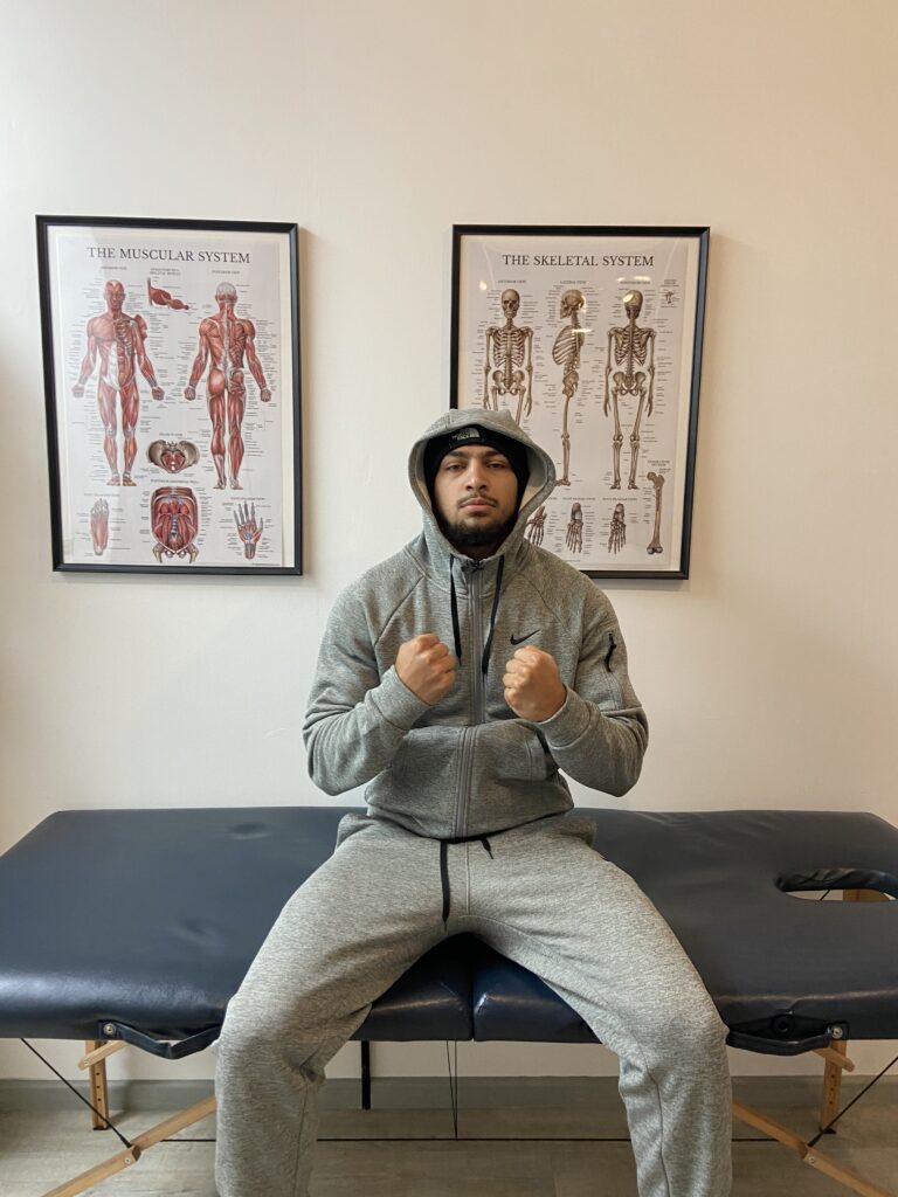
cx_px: 449
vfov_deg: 67.3
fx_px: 899
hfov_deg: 53.1
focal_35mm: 26
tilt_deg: -7.6
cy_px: 598
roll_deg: +0.1
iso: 125
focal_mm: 4.25
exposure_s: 1/50
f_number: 1.8
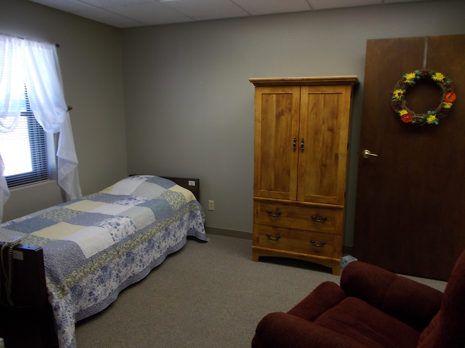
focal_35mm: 26
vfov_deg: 53.1
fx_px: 349
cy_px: 174
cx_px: 232
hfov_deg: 67.3
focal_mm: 4.6
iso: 125
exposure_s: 1/25
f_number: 3.2
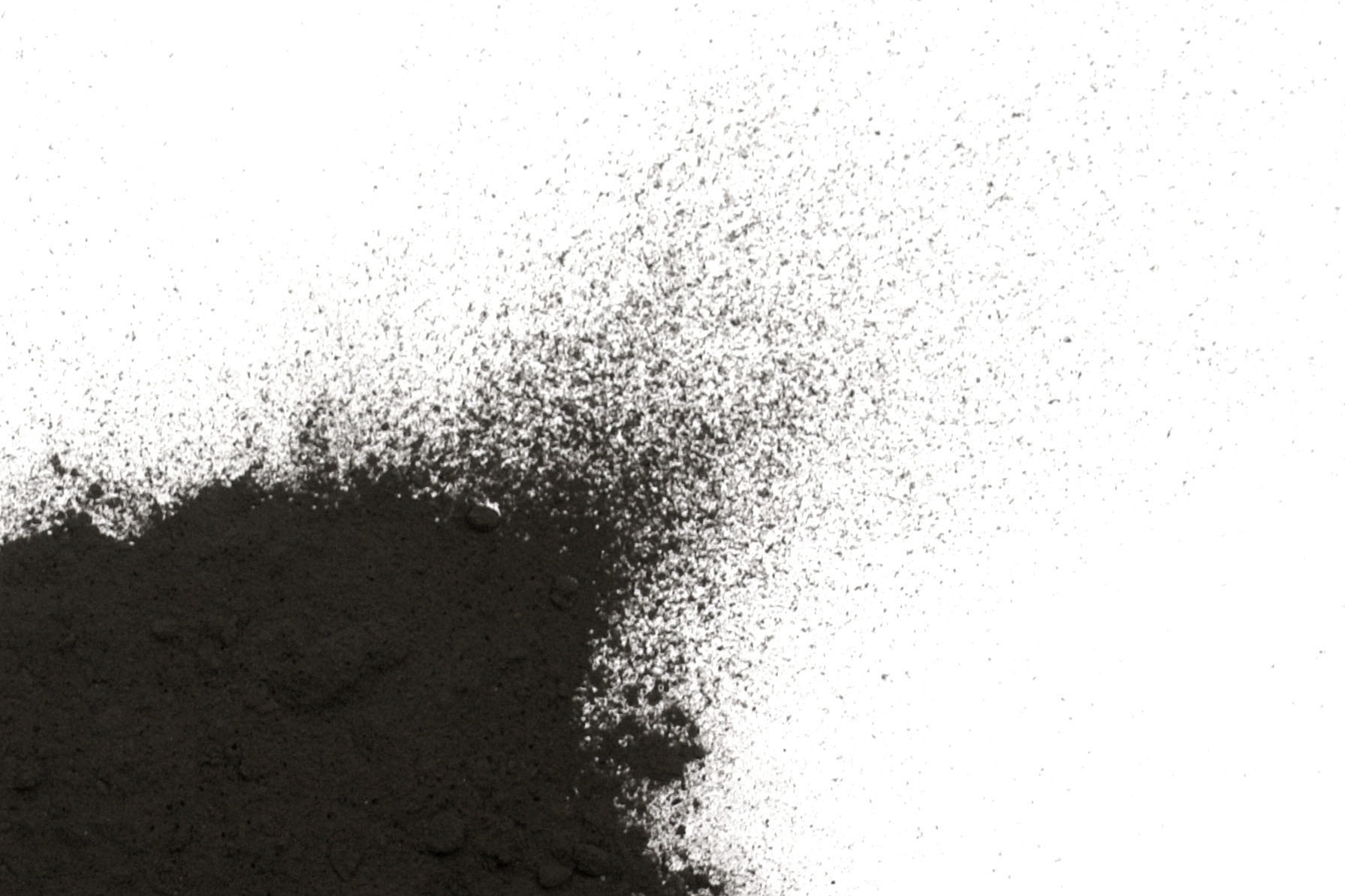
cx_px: 336
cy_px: 819
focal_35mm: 146
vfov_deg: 9.3
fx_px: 5457
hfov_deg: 14.0
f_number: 5.6
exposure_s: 1/80
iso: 100
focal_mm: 45
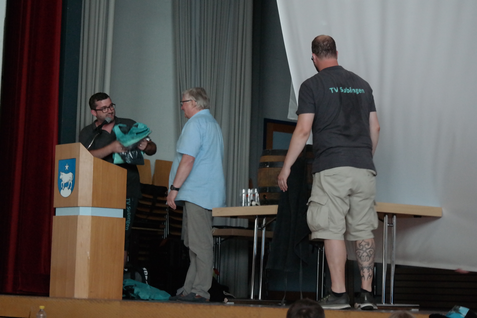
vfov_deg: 11.9
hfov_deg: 17.8
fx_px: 1523
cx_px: 238
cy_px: 159
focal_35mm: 115
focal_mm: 75
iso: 3200
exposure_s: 1/20
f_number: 4.5
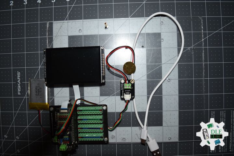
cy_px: 78
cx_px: 117
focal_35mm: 27
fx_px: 175
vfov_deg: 47.9
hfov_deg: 67.4
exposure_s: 1/60
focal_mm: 18
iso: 160
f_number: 3.5
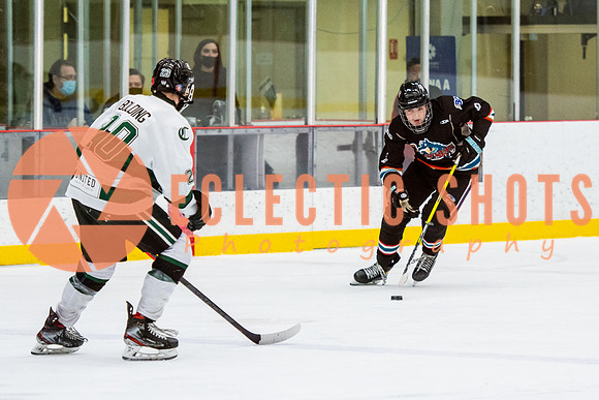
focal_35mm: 275
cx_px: 423
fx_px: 4577
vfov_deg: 5.0
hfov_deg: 7.5
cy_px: 139
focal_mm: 125
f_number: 2.8
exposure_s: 1/640
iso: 1600
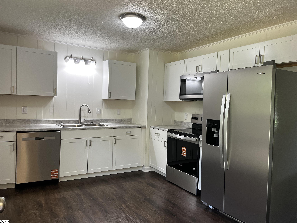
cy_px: 112
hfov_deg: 67.3
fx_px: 223
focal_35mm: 26
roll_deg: -2.4
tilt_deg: -3.0
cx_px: 148
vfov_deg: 53.1
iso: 125
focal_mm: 5.1
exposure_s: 1/120
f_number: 1.6
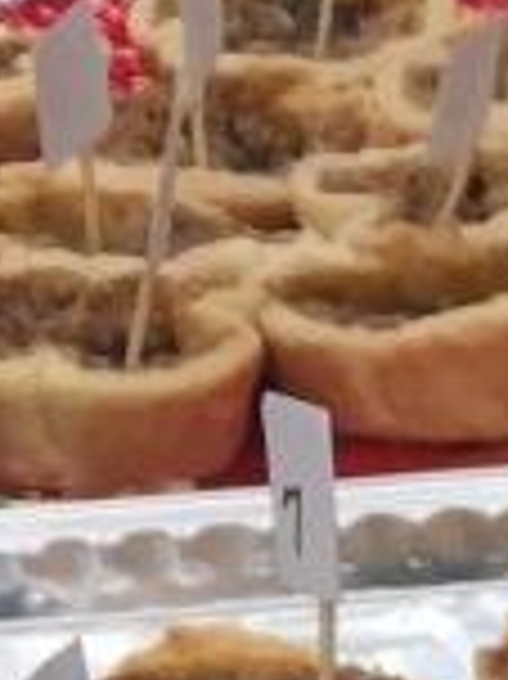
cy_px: 1968
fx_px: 4507
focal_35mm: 230
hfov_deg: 5.9
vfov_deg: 7.6
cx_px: 1663
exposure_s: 1/40
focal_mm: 4.15
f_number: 2.2
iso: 40
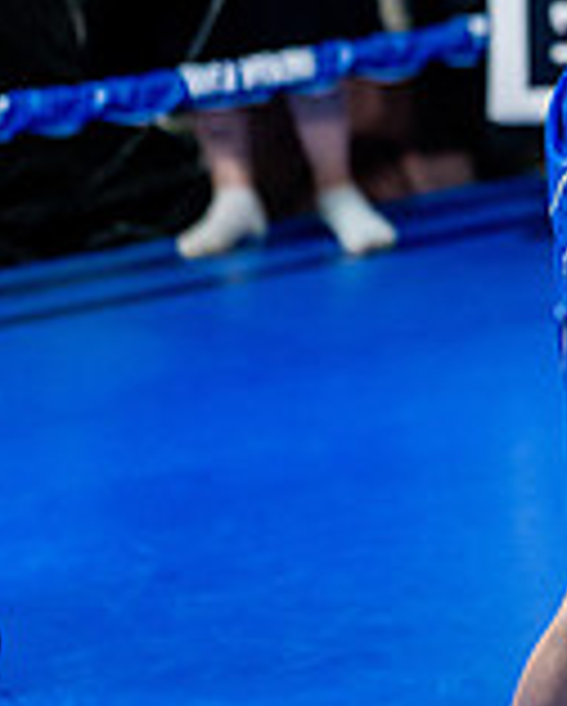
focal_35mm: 215
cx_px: 1300
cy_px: 38
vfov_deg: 8.9
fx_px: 4501
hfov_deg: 6.9
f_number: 2
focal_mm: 62
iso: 4000
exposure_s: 1/1000
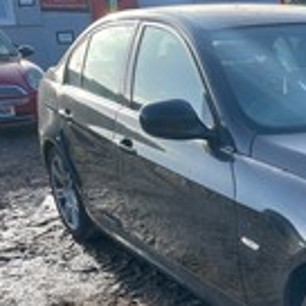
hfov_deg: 25.6
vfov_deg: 28.4
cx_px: 380
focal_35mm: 59
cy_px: 245
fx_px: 590
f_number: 1.6
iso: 32
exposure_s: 1/662
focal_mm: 4.2
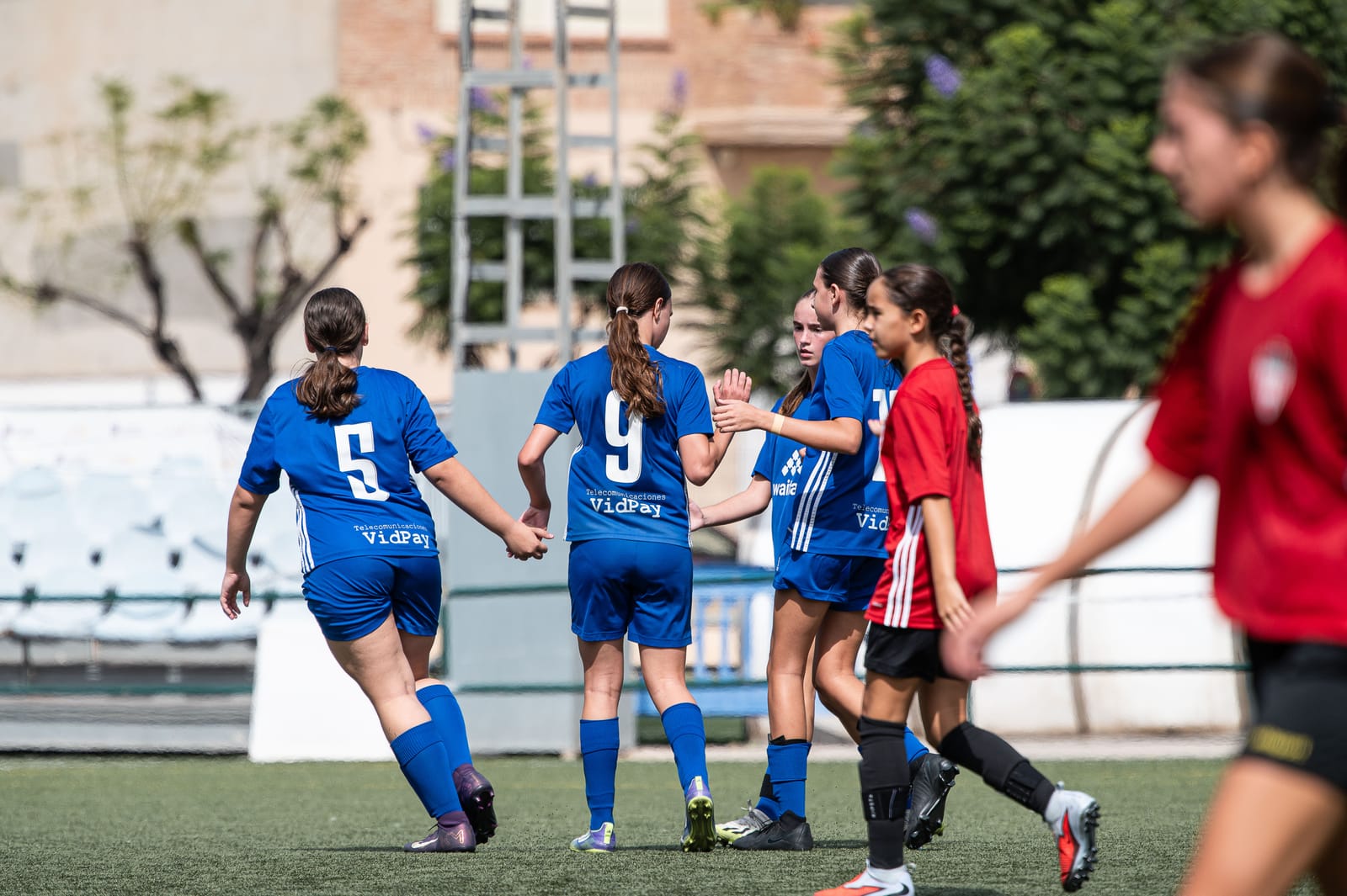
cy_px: 448
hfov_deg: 5.2
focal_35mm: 400
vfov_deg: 3.4
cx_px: 674
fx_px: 14958
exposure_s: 1/1600
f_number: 6.3
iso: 250
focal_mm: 400
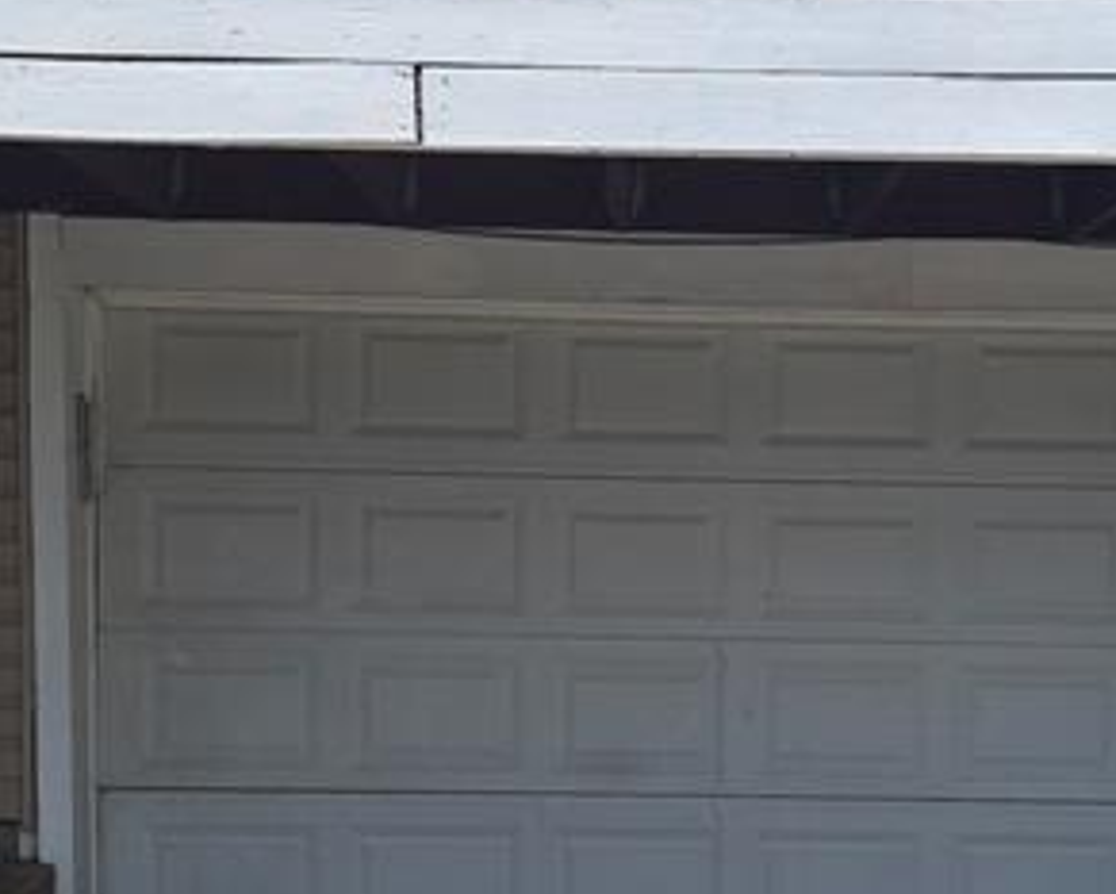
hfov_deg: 23.9
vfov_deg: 19.2
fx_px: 2610
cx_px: 821
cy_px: 741
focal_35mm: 79
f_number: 1.8
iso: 80
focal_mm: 5.4
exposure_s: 1/6320
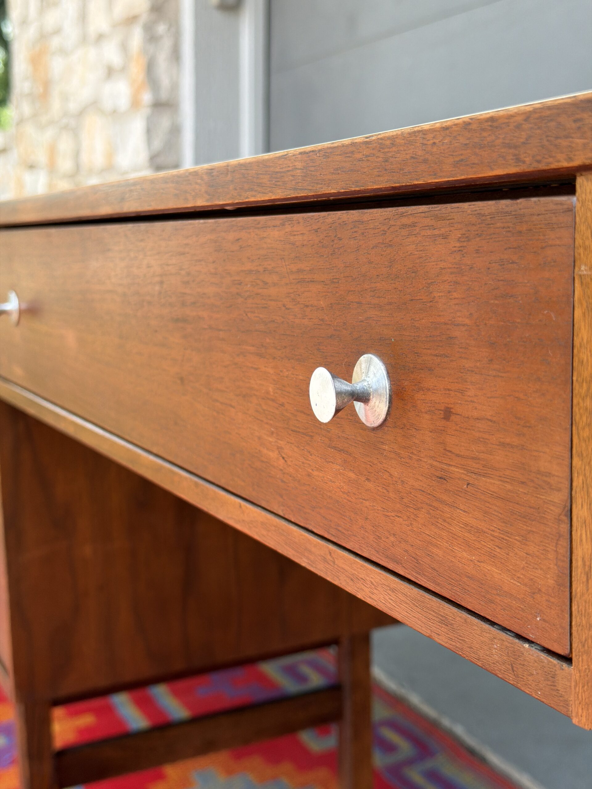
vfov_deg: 39.7
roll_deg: -1.5
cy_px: 394
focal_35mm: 48
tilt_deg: -7.2
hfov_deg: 30.3
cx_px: 296
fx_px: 1095
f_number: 1.78
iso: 64
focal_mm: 6.76
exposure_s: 1/300
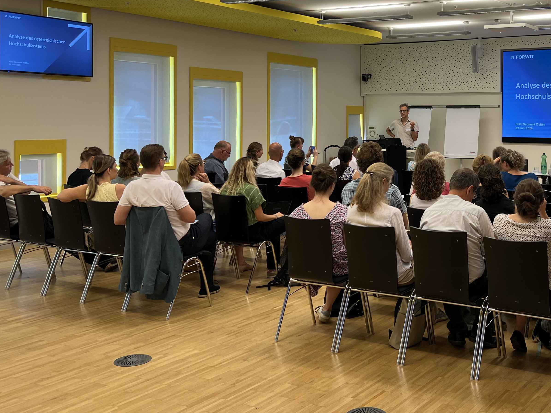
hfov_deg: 41.7
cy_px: 128
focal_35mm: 44
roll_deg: -0.6
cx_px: 414
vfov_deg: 32.5
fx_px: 700
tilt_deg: -0.3
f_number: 1.5
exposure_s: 1/100
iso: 40
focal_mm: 5.7
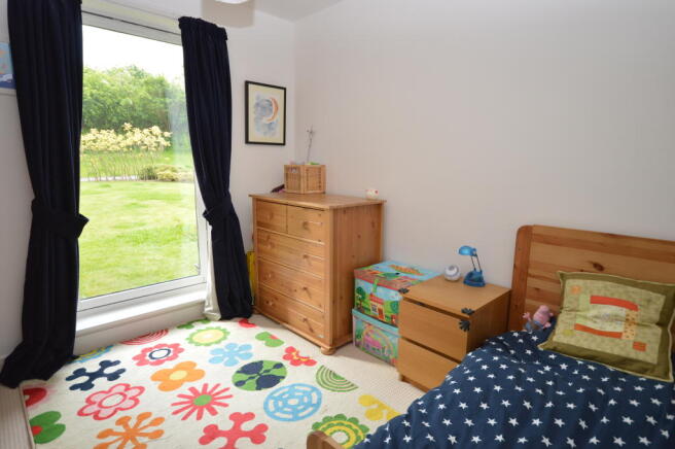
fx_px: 365
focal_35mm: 20
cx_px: 338
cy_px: 224
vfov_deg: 63.1
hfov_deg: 85.5
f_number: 5.6
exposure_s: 1/125
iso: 400
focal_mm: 13
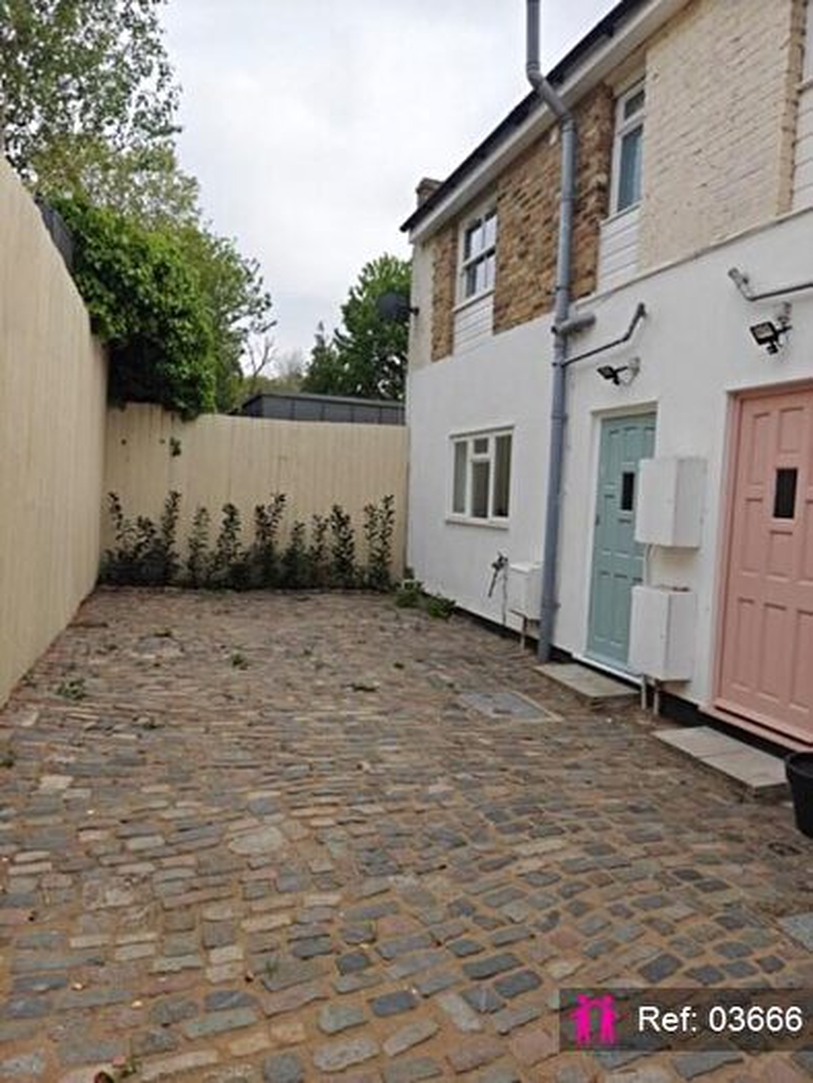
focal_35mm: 24
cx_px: 406
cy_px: 542
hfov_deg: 56.8
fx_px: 751
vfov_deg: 71.6
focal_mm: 6.06
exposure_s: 1/381
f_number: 1.7
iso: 64
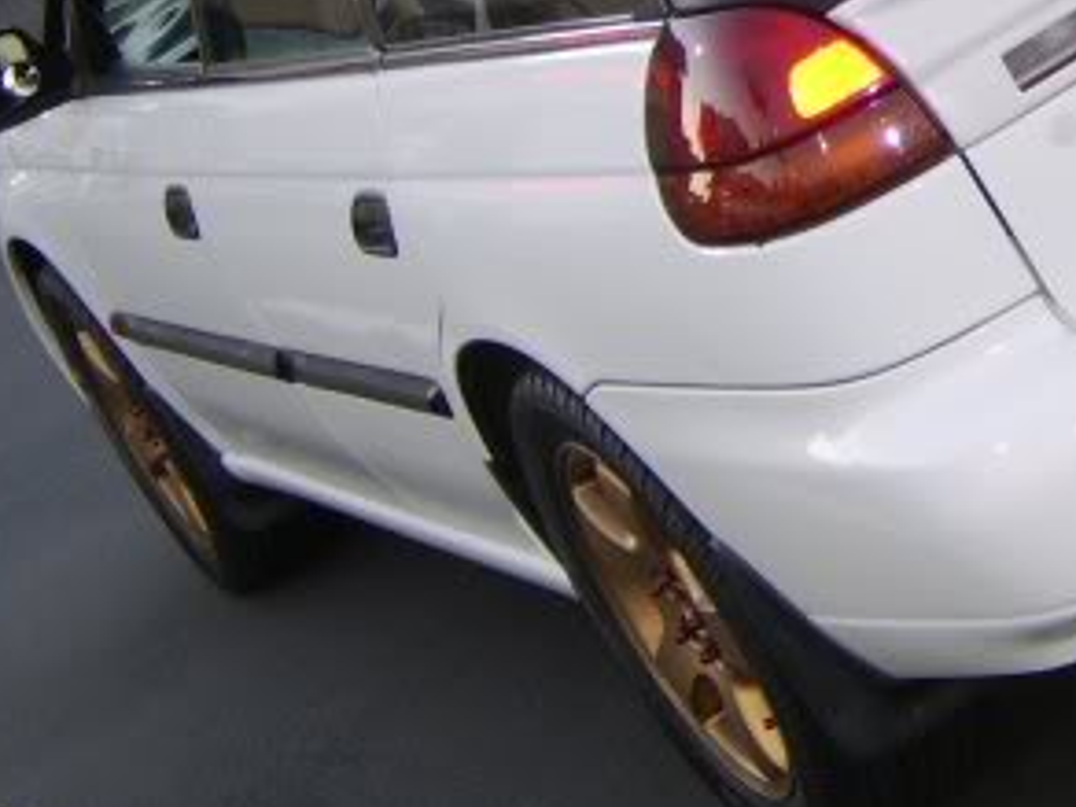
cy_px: -147
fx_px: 3761
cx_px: 1131
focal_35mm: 121
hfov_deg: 15.9
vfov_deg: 12.0
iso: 71
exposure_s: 1/11
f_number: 3.5
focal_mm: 11.93
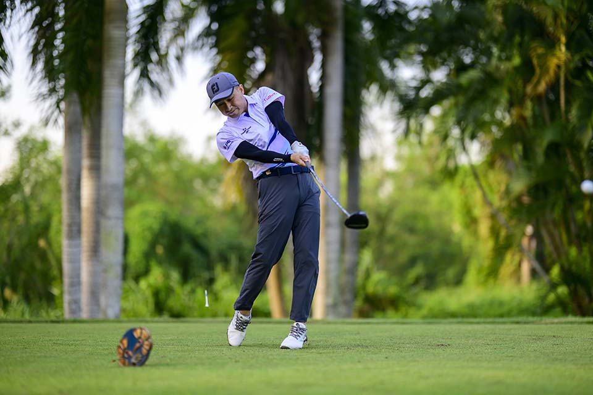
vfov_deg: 16.1
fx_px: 1400
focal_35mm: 85
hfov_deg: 23.9
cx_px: 296
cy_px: 198
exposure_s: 1/4000
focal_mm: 85
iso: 400
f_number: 1.2
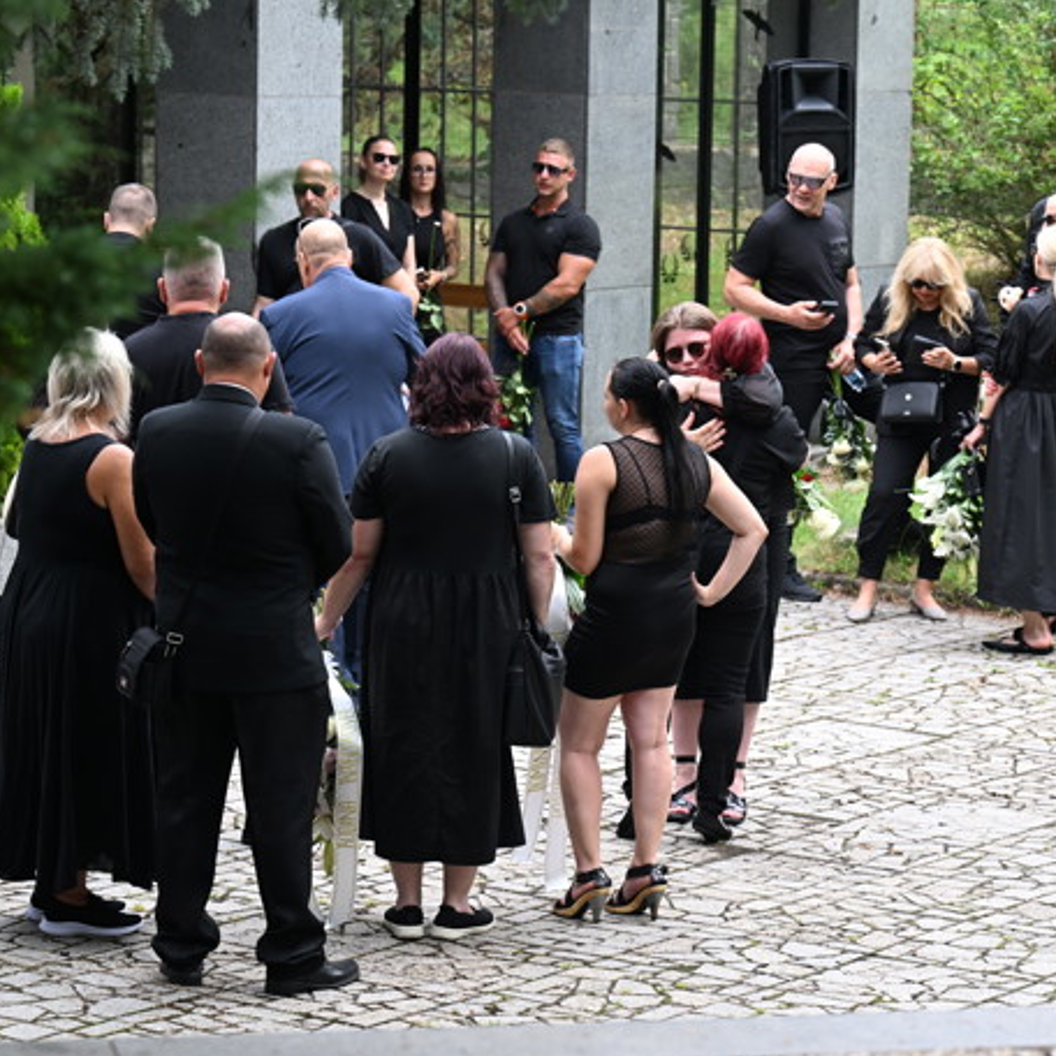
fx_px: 4038
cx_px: 729
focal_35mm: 117
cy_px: 528
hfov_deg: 14.9
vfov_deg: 14.9
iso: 1000
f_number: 5
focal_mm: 91
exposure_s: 1/1000
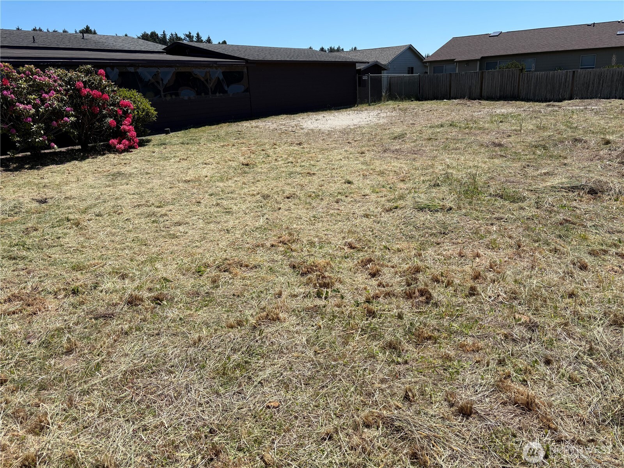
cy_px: 234
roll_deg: +2.9
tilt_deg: -15.9
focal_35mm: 26
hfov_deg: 67.3
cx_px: 312
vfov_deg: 53.1
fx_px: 469
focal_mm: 5.96
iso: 50
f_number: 1.6
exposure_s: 1/4065
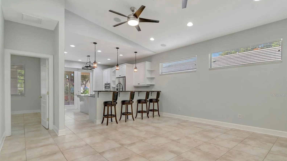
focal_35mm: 18
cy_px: 95
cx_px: 142
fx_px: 133
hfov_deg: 94.2
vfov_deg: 61.9
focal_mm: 11
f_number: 7.1
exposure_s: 1/50
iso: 800
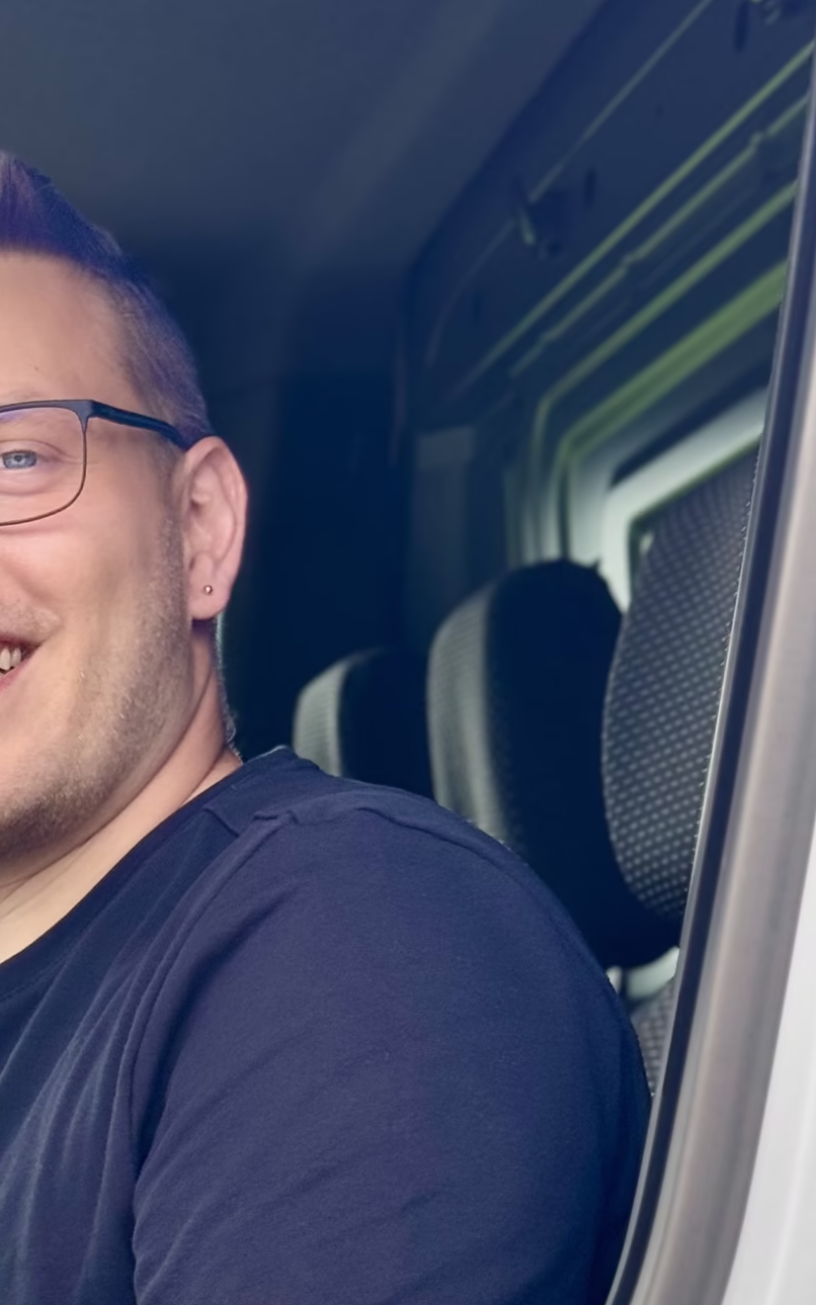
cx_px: -135
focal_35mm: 101
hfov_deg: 12.7
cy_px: 999
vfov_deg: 20.4
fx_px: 3595
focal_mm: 6.76
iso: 64
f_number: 1.78
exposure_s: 1/407
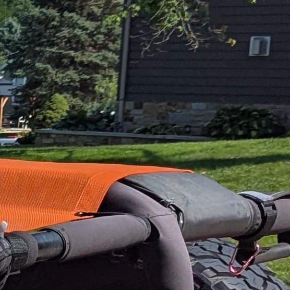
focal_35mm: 156
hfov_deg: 9.7
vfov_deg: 11.1
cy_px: 309
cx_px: -451
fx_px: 1479
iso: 42
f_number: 1.85
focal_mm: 6.81
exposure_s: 1/3145
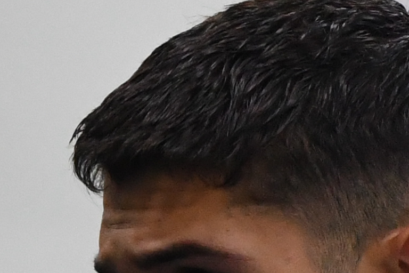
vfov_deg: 1.6
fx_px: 9633
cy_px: 517
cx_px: 479
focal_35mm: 848
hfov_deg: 2.4
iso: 2800
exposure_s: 1/500
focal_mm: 78
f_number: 2.8
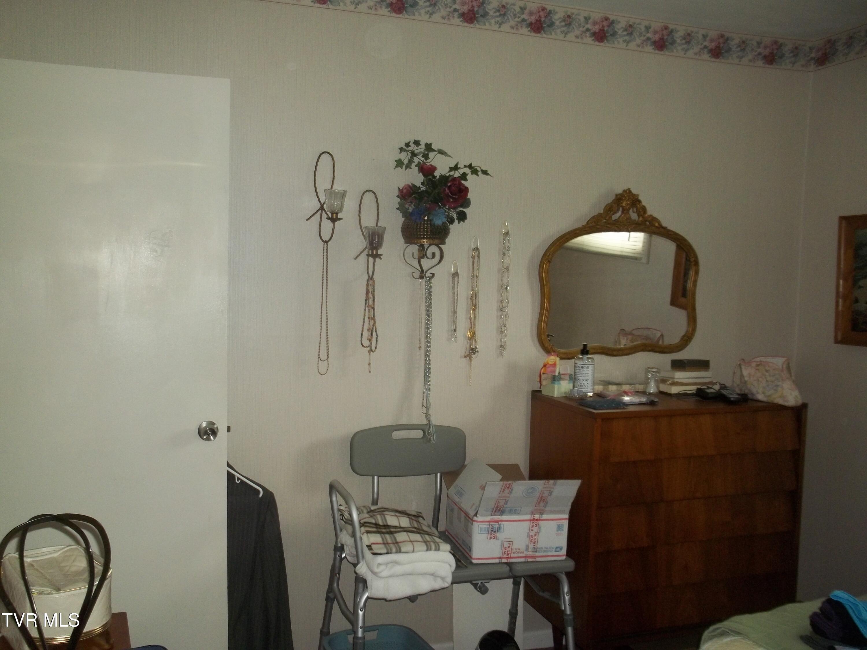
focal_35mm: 33
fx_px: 827
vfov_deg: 42.9
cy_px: 325
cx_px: 434
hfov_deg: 55.4
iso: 160
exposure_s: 1/30
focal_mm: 5.9
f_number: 3.3
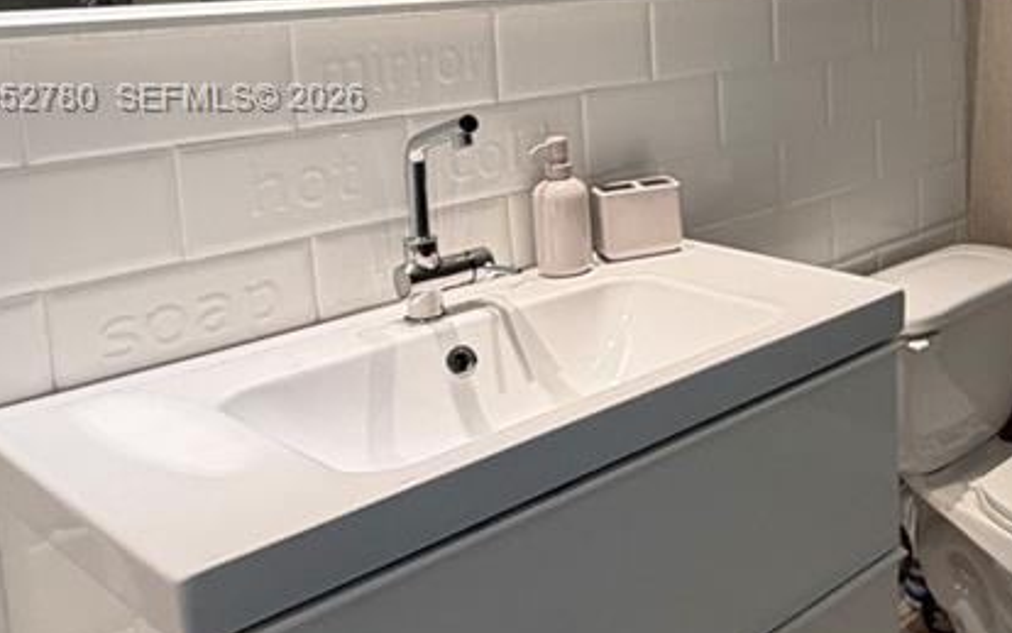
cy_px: 100
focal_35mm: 43
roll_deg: +0.3
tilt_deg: -8.0
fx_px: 1186
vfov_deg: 29.0
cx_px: 1012
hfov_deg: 40.5
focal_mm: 2.22
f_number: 2.2
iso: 160
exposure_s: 1/60
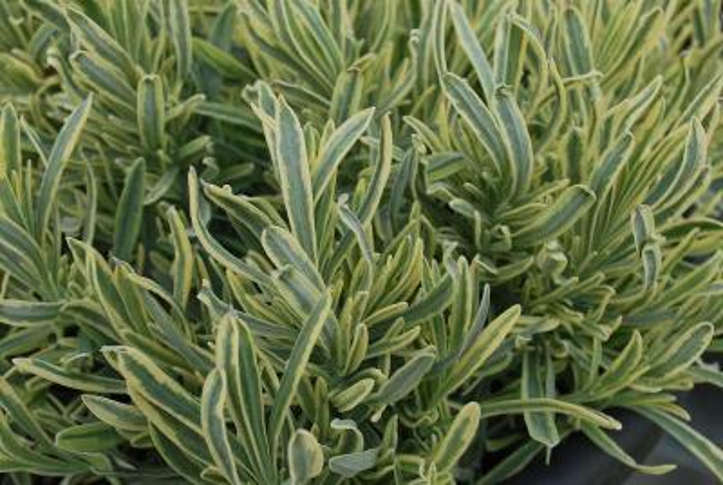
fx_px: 965
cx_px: 362
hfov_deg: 41.1
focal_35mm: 48
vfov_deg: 28.2
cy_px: 242
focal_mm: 32
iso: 100
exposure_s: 1/60
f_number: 8
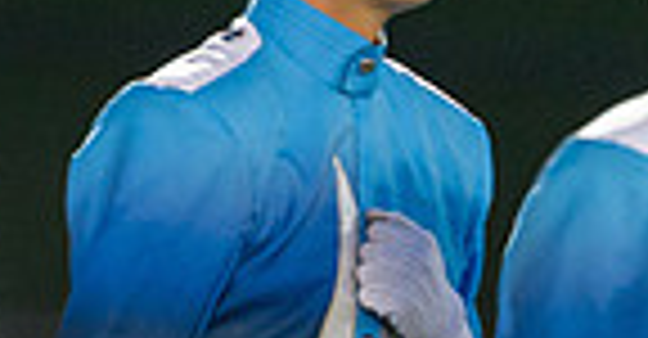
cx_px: 289
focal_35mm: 2591
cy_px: 104
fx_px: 43750
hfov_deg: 0.8
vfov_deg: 0.4
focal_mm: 600
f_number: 4.5
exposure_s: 1/200
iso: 3200
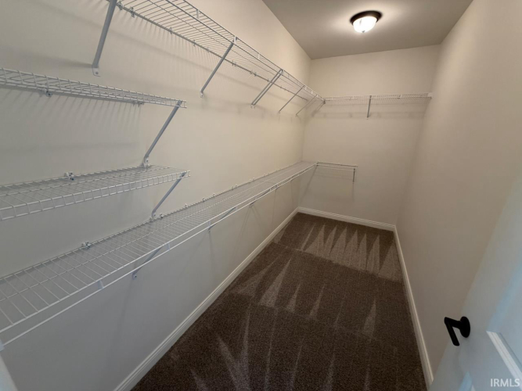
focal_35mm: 14
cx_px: 261
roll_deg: -1.1
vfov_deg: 85.7
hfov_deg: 102.1
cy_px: 196
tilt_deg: -17.9
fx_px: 211
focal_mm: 2.22
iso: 250
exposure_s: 1/120
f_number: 2.2
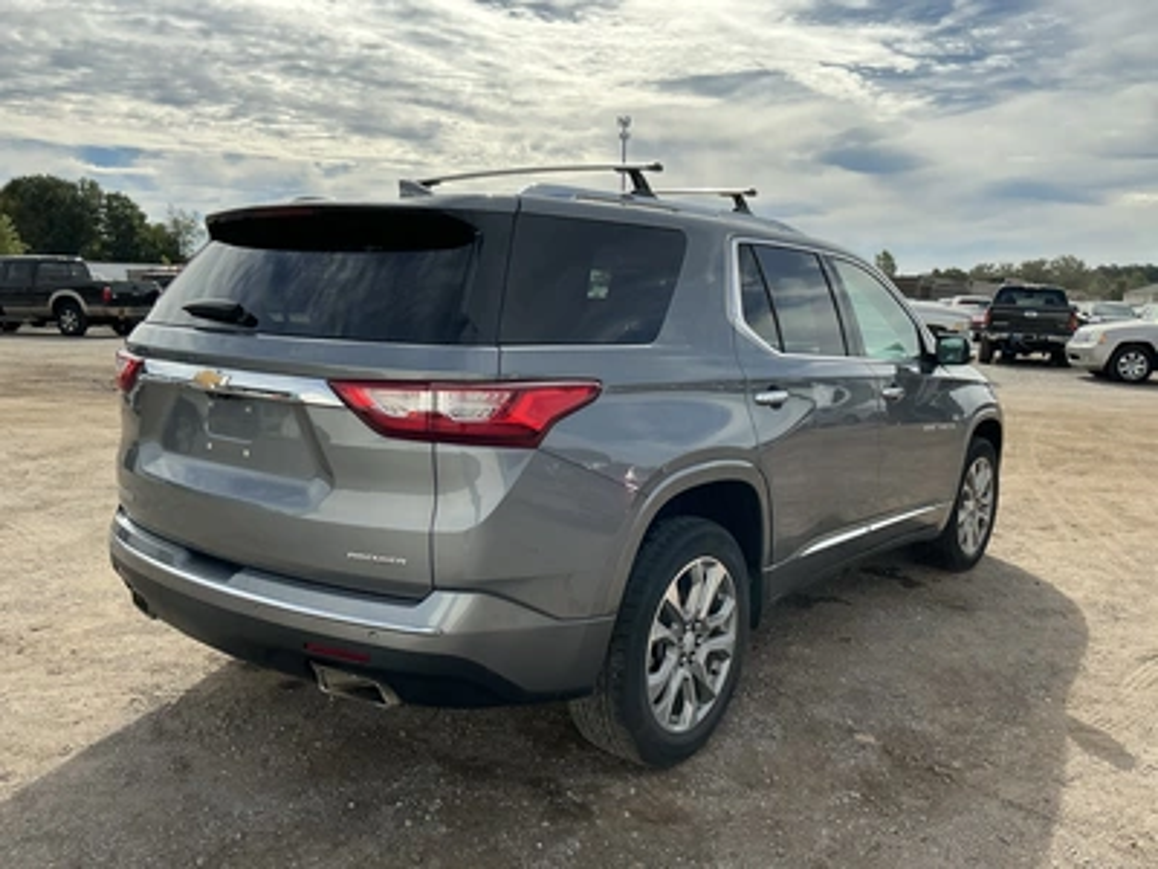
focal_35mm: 28
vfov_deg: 49.7
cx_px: 579
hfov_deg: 63.4
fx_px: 937
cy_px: 434
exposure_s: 1/1848
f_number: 1.8
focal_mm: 3
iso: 25
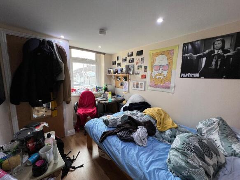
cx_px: 120
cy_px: 90
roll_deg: -1.3
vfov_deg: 89.9
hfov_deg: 106.2
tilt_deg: -8.6
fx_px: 90
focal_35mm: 13
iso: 160
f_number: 1.8
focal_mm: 1.57
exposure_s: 1/100
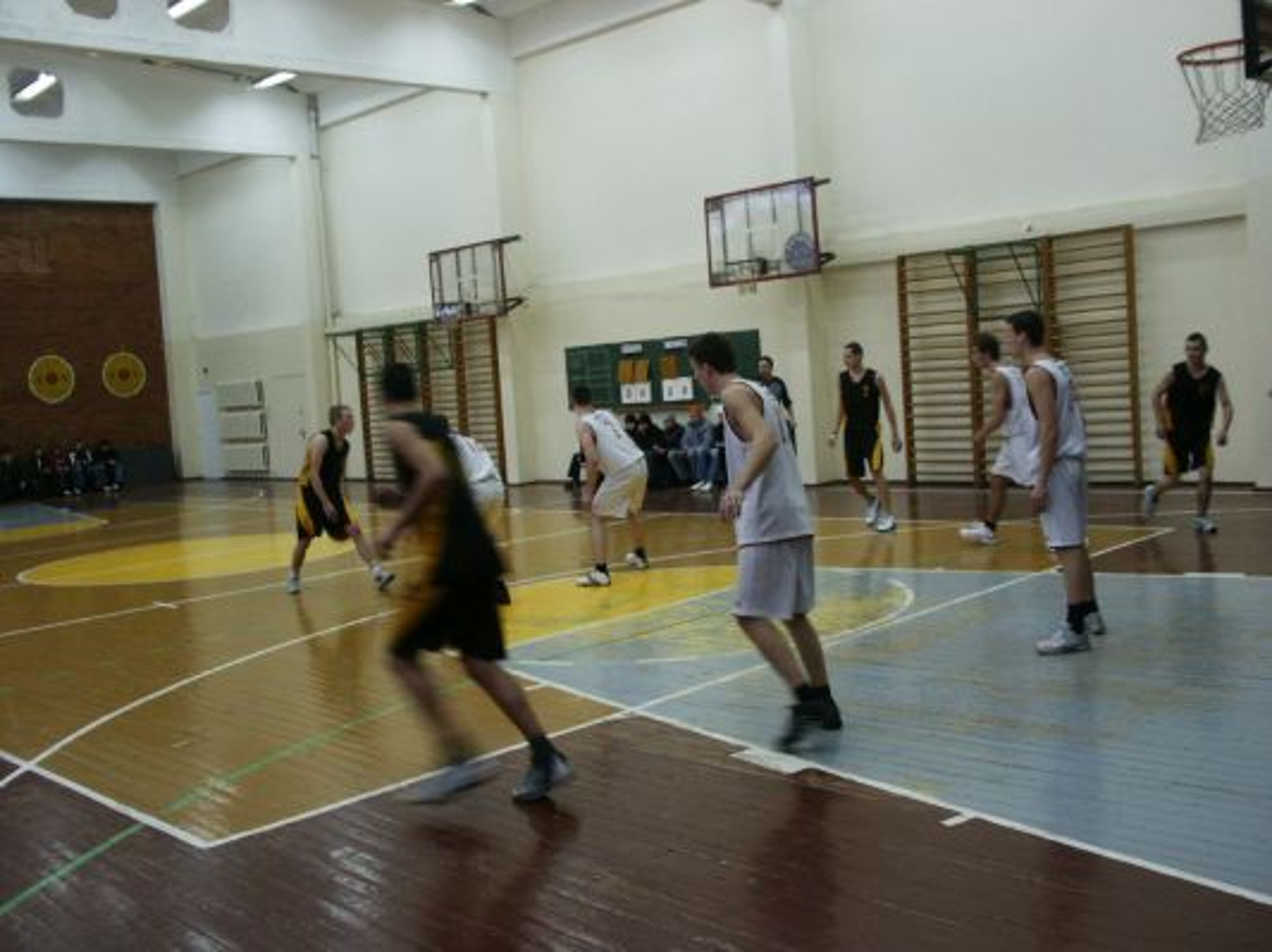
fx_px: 1285
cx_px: 636
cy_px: 476
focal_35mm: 35
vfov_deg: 40.7
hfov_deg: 52.7
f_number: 3
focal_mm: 7.2
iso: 160
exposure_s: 1/45
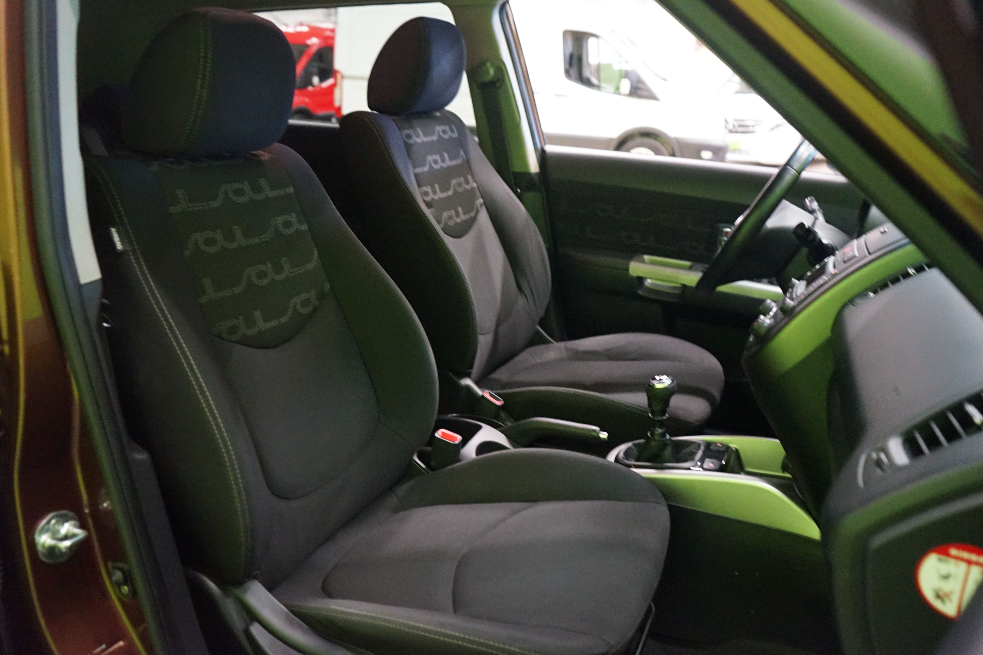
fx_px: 764
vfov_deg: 46.4
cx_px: 492
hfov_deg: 65.5
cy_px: 328
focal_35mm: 28
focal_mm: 28
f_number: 3.5
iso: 6400
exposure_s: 1/25
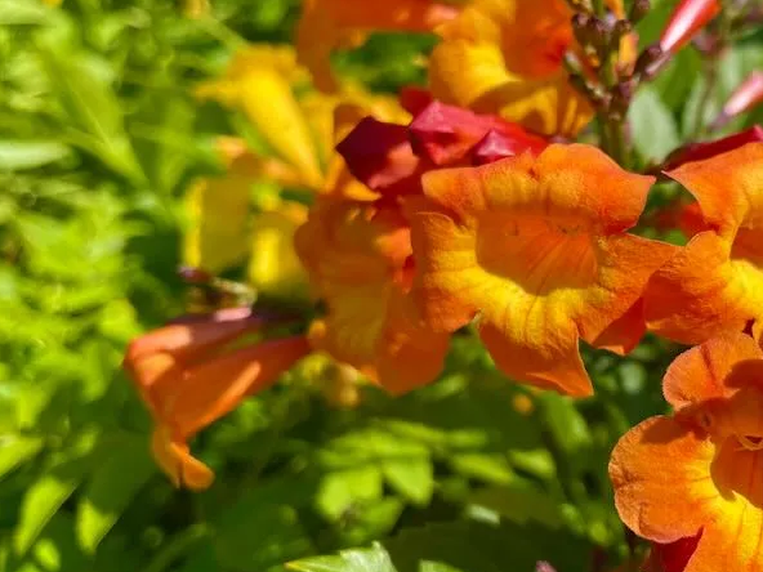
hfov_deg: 40.2
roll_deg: -2.1
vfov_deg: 32.2
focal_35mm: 45
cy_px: 287
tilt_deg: -25.5
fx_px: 992
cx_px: 619
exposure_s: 1/2020
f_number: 1.6
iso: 32
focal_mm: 4.2
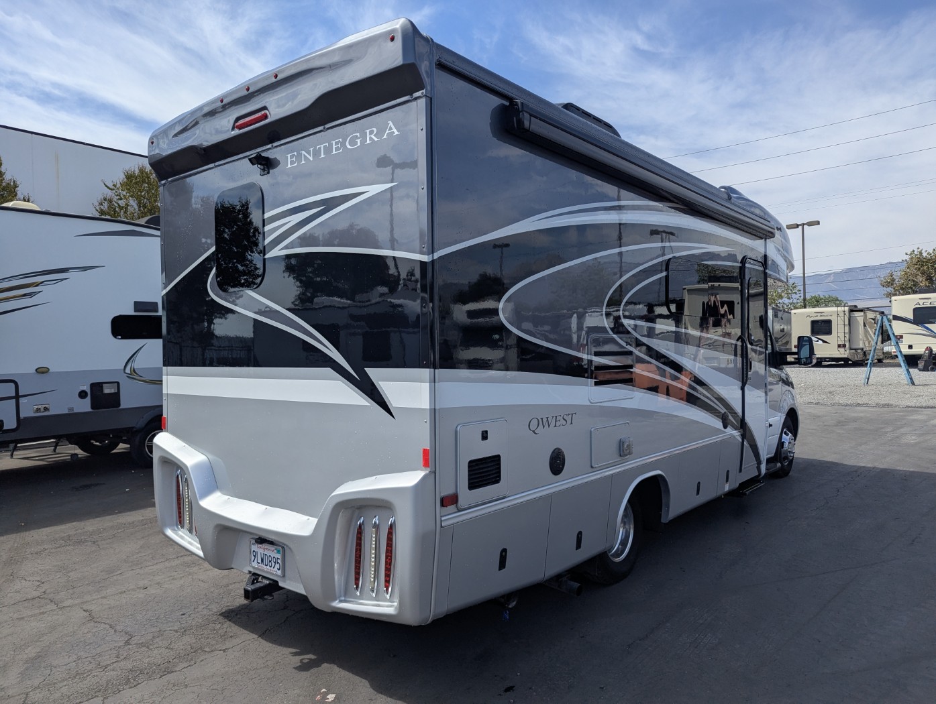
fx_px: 650
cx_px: 468
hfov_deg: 71.5
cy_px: 352
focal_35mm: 24
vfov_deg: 56.9
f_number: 1.85
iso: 47
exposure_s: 1/2632
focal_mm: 6.81
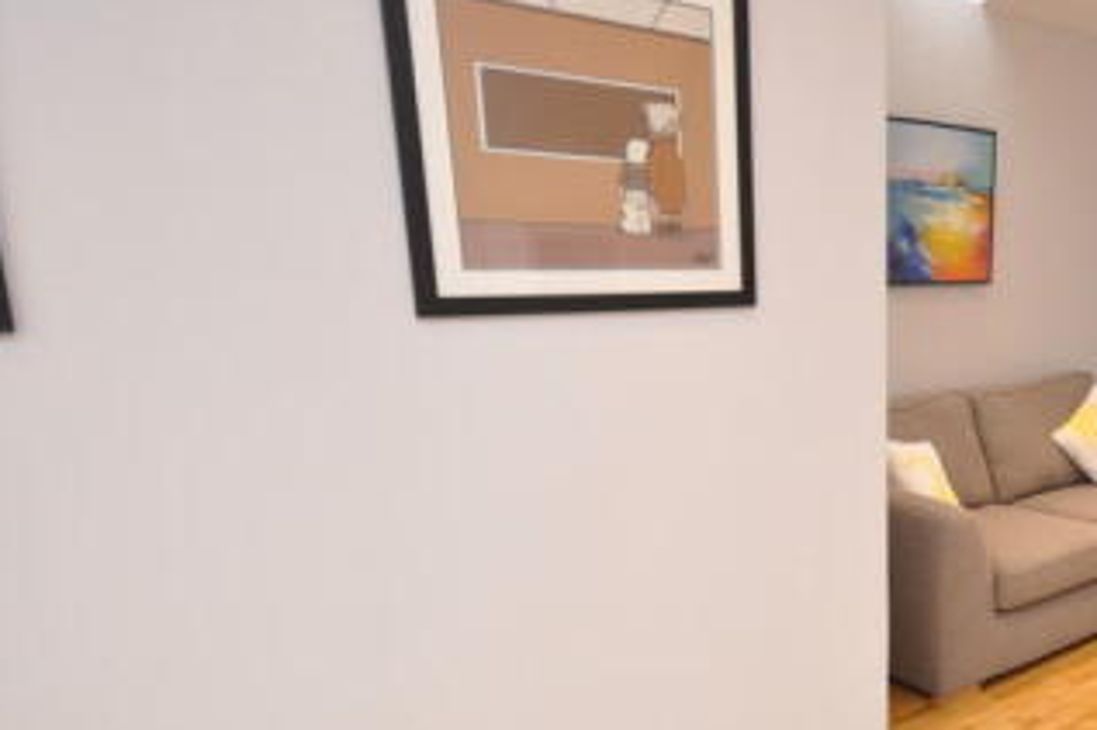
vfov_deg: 41.9
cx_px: 1014
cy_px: 471
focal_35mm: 31
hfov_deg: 52.1
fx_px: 944
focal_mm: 10
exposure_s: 1/60
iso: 450
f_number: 4
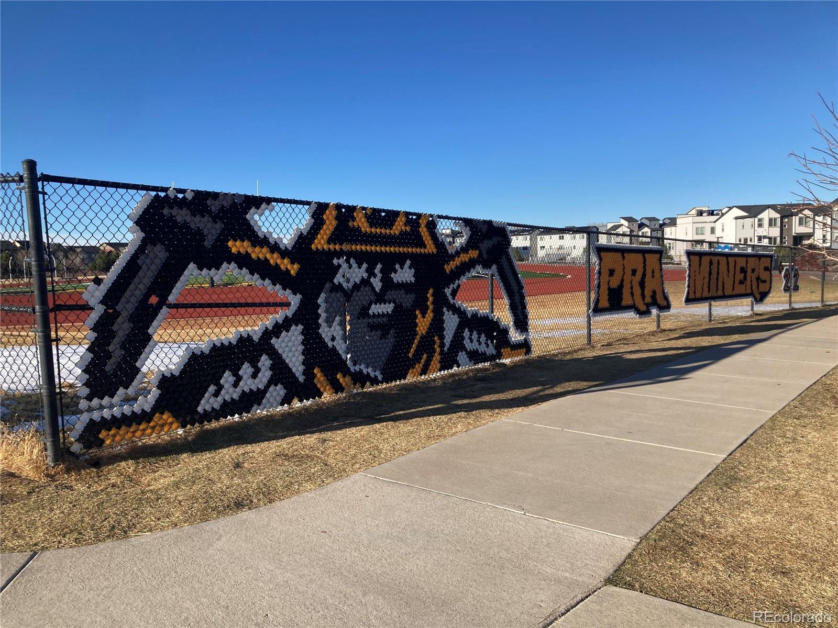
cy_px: 314
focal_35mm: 28
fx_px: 678
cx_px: 419
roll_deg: +2.2
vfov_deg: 49.7
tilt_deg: -5.0
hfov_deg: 63.4
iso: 20
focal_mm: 3.99
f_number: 1.8
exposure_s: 1/1869
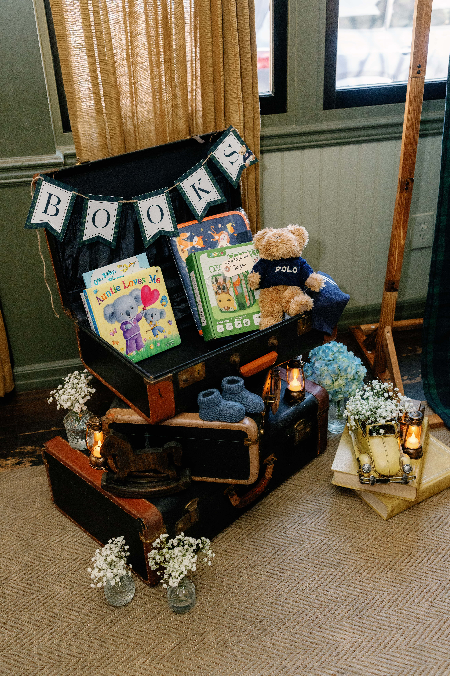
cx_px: 225
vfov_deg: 53.1
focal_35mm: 36
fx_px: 675
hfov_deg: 36.9
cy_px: 338
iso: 2500
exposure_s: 1/200
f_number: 4
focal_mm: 36
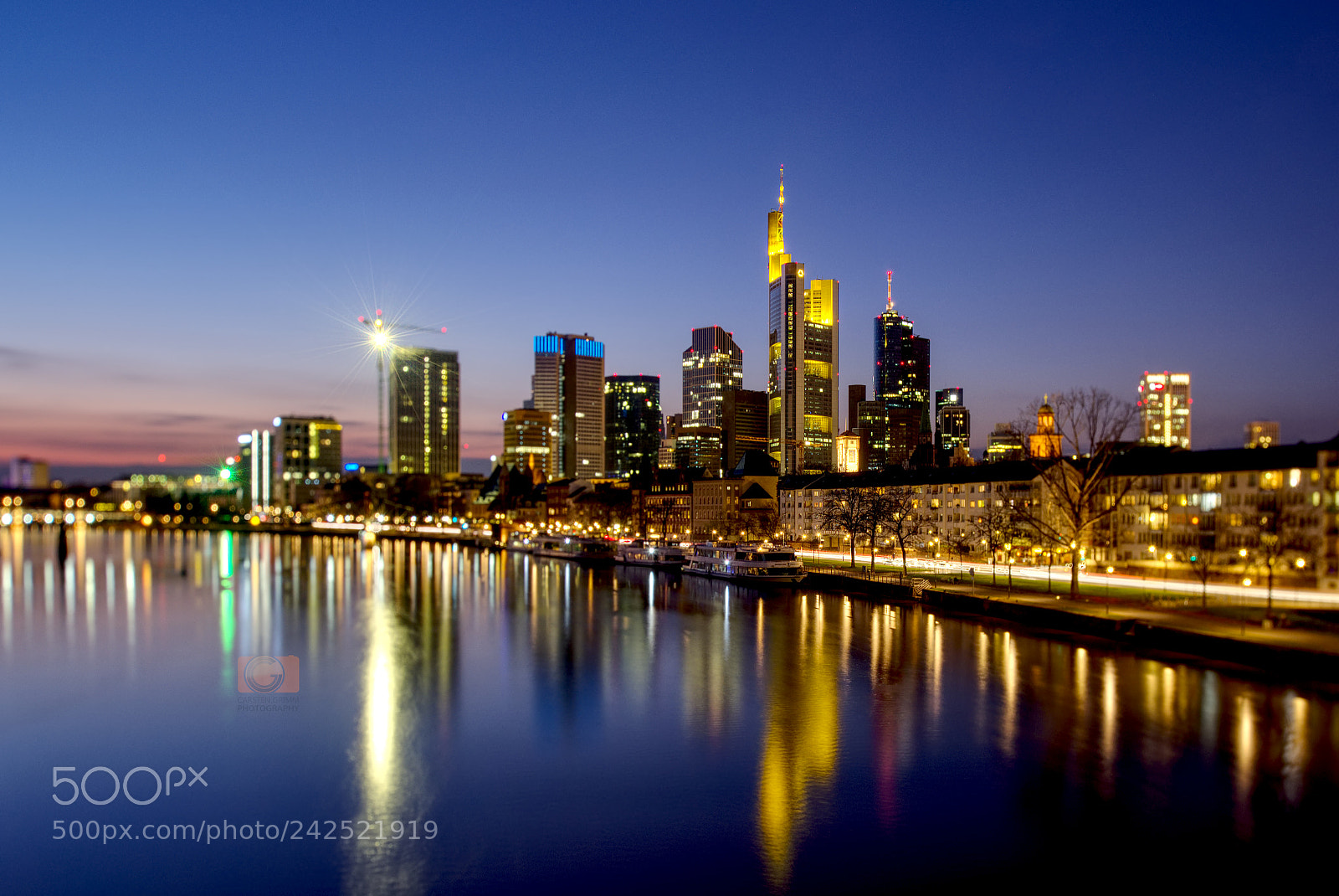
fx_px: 893
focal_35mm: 24
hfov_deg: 73.7
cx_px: 670
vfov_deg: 53.2
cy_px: 448
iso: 100
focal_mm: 24
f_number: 10
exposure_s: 25
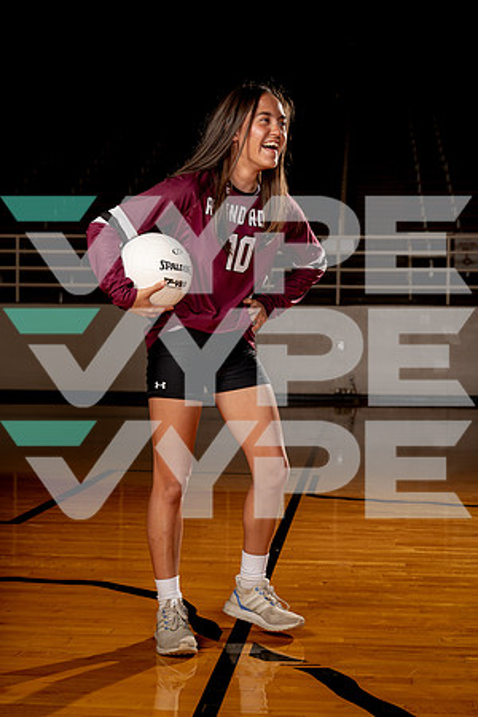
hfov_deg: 23.4
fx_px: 1155
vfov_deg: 34.5
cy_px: 358
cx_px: 239
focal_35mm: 58
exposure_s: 1/250
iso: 100
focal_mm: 58
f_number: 5.6
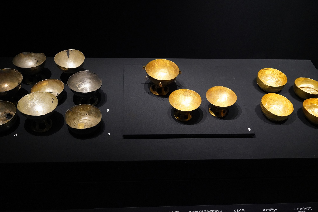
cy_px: 106
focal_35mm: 39
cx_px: 159
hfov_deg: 49.5
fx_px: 345
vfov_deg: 34.2
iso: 8000
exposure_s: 1/100
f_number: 9
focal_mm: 39
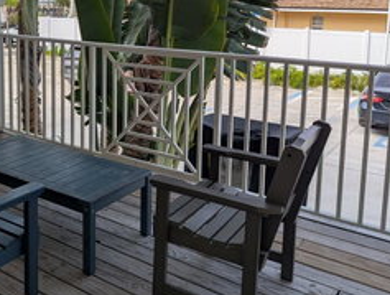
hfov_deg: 42.2
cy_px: 64
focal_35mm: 43
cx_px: 90
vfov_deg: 32.9
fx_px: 486
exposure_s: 1/1433
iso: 47
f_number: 1.85
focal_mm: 6.81
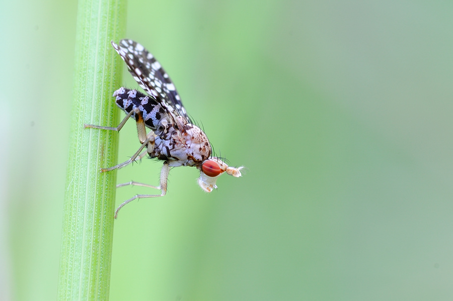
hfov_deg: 13.7
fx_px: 1886
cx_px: 226
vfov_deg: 9.1
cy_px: 150
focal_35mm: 150
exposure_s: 1.3
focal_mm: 100
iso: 200
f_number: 16
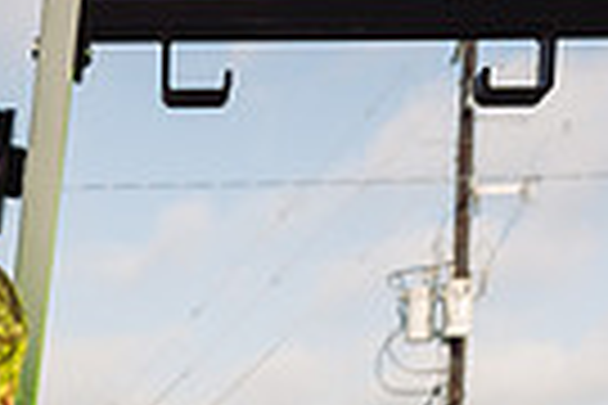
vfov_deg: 9.8
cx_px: -5
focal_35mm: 123
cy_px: 990
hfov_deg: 16.3
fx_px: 2077
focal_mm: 37
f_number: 6.3
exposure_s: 1/250
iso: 80
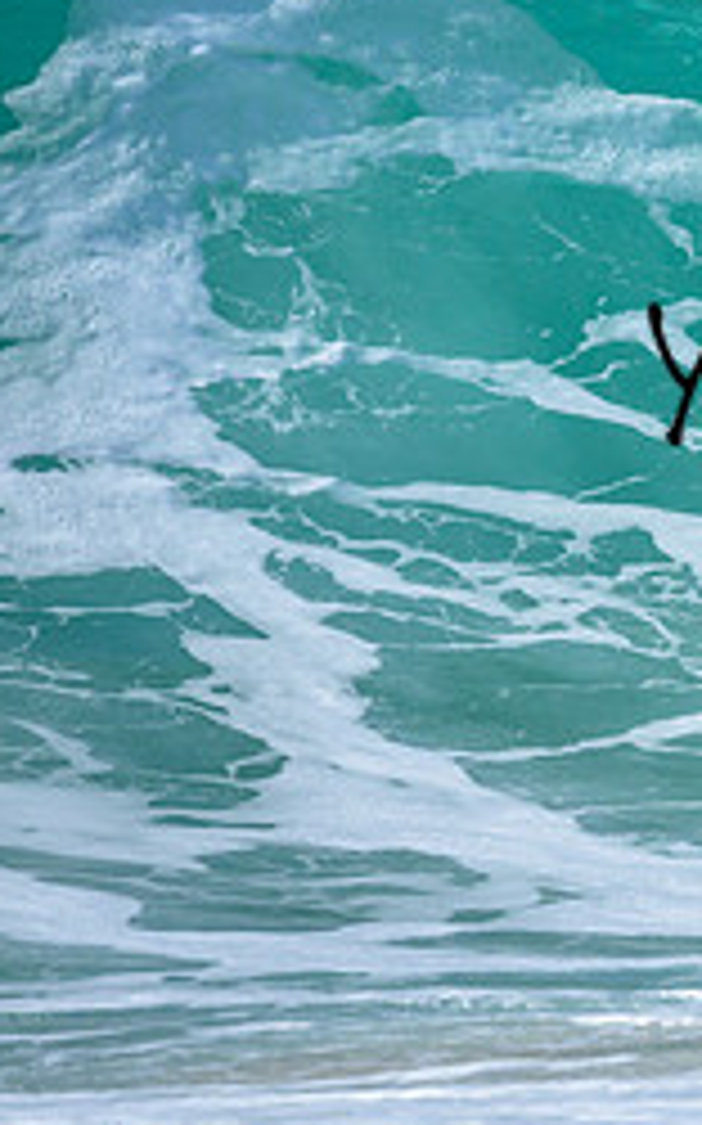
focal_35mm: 2599
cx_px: 1308
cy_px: 171
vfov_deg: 0.8
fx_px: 79649
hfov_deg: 0.5
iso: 250
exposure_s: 1/2000
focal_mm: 800
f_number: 6.3
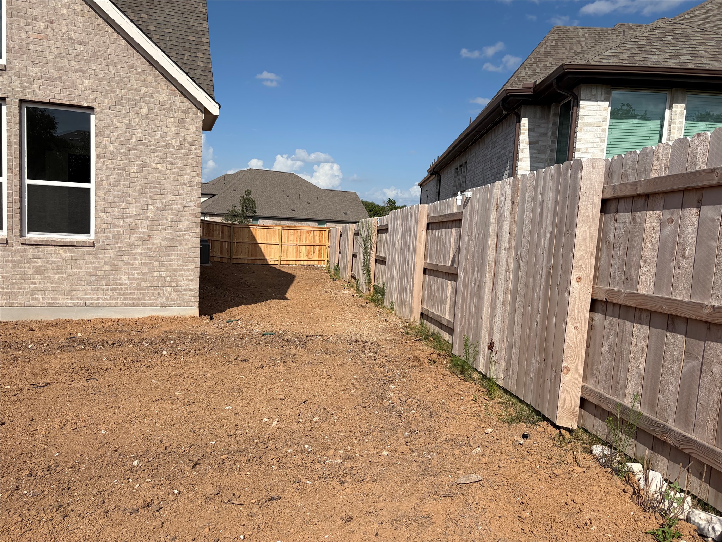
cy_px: 271
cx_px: 361
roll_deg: -3.5
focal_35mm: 26
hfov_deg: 67.3
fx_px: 542
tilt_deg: -5.0
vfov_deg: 53.1
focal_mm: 5.96
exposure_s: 1/7813
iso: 64
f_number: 1.6
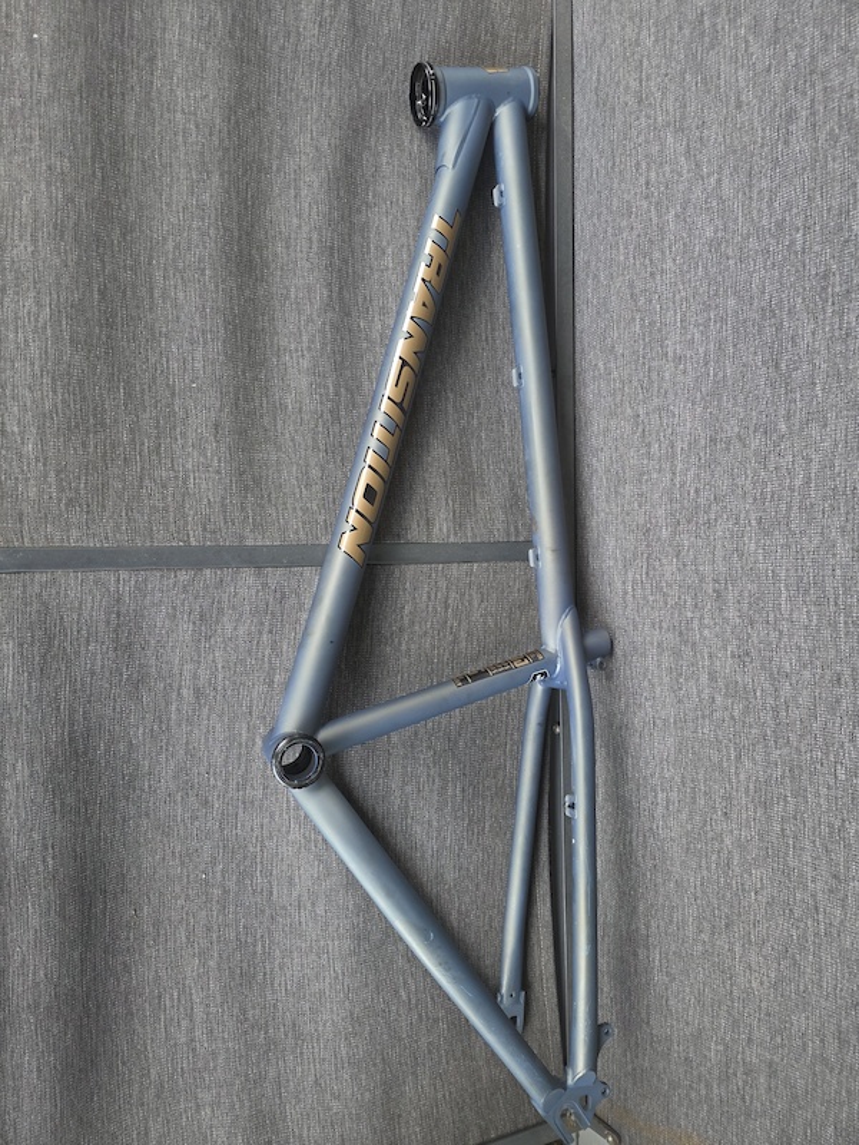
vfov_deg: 73.9
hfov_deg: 58.9
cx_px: 430
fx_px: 761
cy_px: 572
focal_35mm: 23
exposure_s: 1/180
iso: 125
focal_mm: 6.3
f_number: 1.7
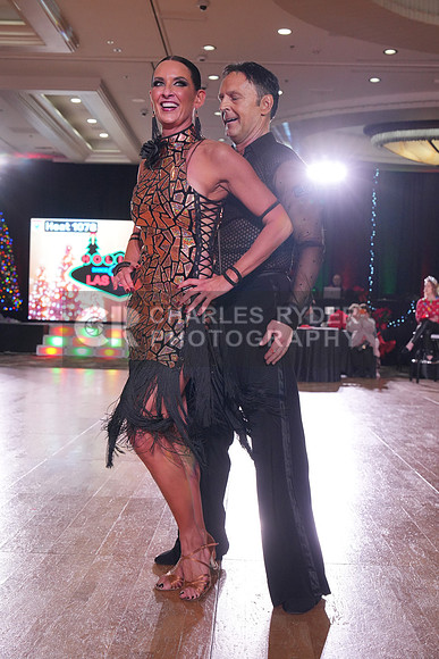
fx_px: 914
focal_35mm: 50
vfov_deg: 39.6
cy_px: 330
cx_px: 220
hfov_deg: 27.0
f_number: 5.6
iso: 3200
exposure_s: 1/400
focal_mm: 50
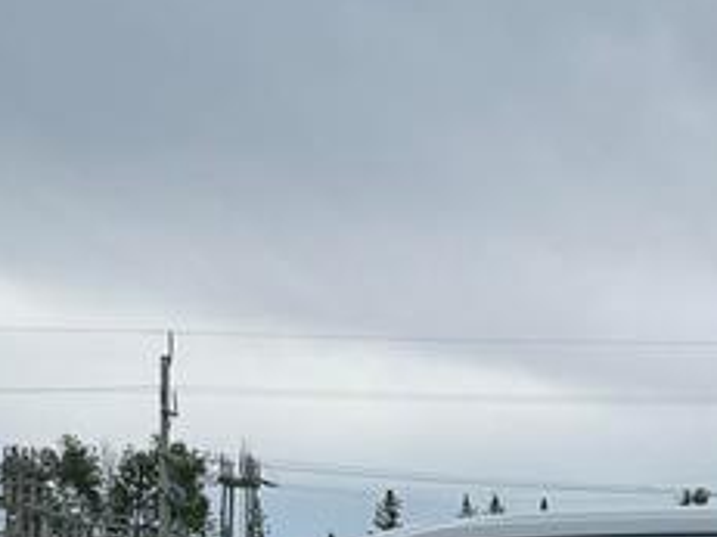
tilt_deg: +1.9
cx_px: 810
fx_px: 2753
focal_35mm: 133
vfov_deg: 10.8
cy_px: 733
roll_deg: -0.4
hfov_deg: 14.5
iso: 80
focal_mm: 6.76
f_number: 1.78
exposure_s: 1/5319
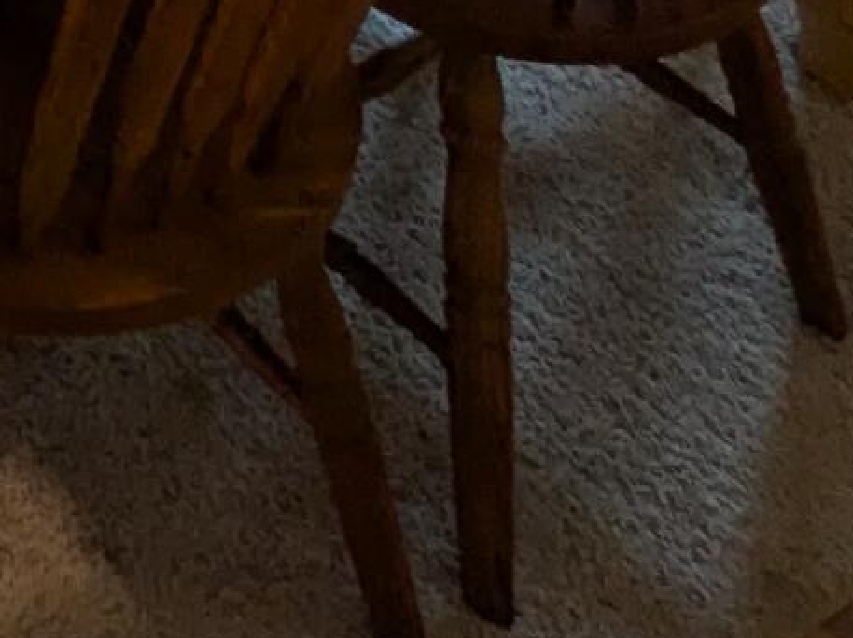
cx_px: -1038
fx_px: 2265
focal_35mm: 92
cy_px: -1311
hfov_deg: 15.2
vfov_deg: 10.6
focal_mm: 1.85
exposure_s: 1/24
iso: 108
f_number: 2.2
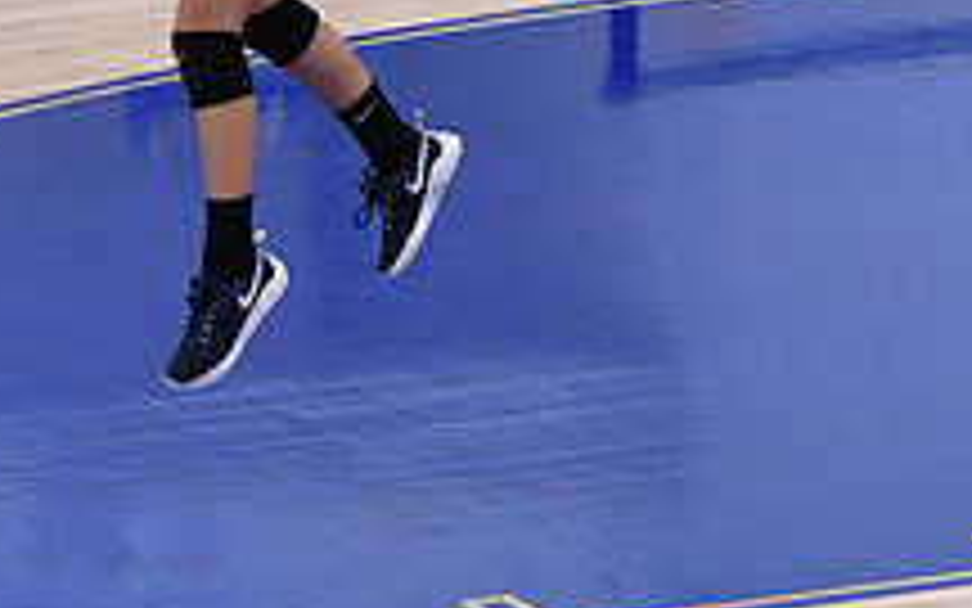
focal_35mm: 476
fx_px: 12609
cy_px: -590
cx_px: 223
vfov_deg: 2.7
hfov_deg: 4.4
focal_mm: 116
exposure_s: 1/1250
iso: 6400
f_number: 3.2
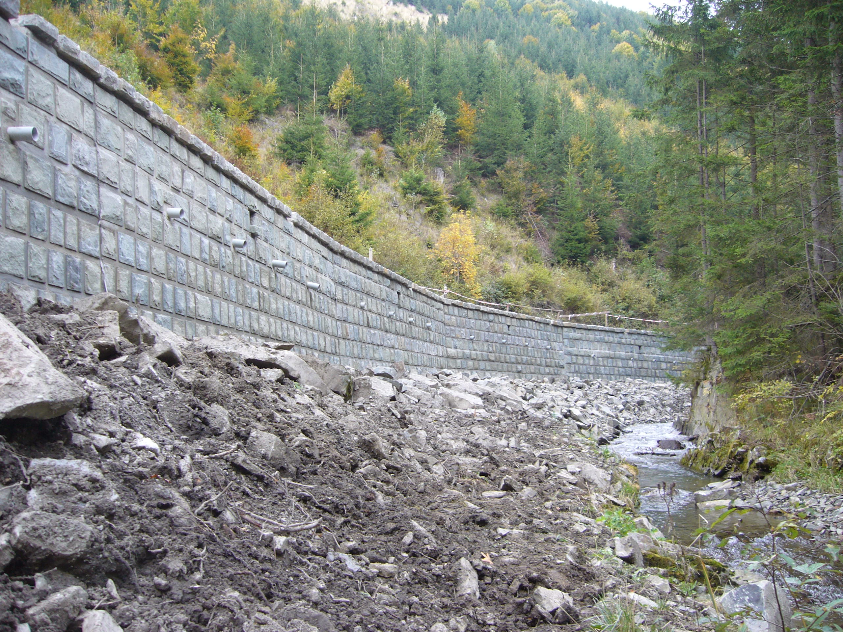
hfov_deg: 52.6
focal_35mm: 35
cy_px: 316
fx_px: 852
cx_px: 422
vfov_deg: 40.7
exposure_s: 1/60
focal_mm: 5.8
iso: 80
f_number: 2.8
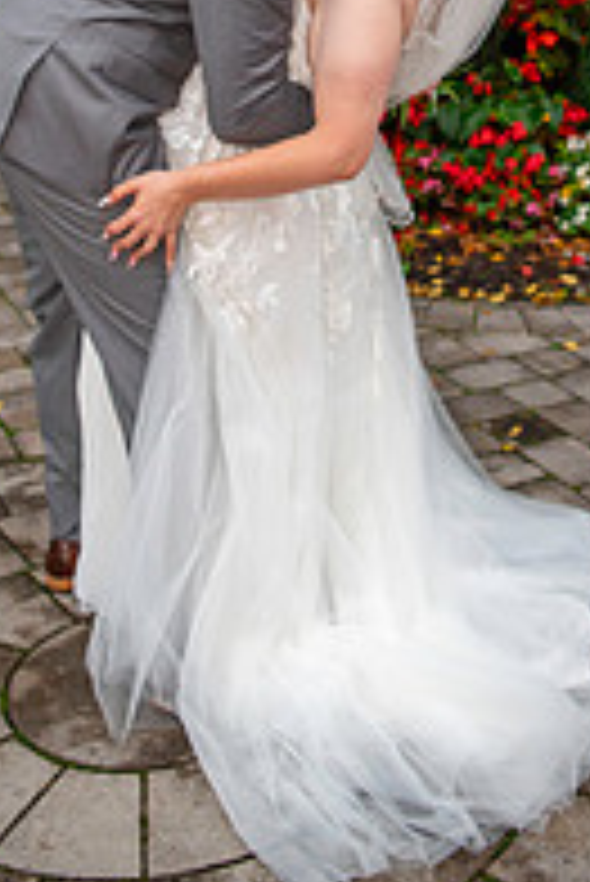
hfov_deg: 24.7
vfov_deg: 33.2
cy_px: 4
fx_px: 1350
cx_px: 318
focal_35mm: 55
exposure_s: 1/800
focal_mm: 24
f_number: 2.8
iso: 800
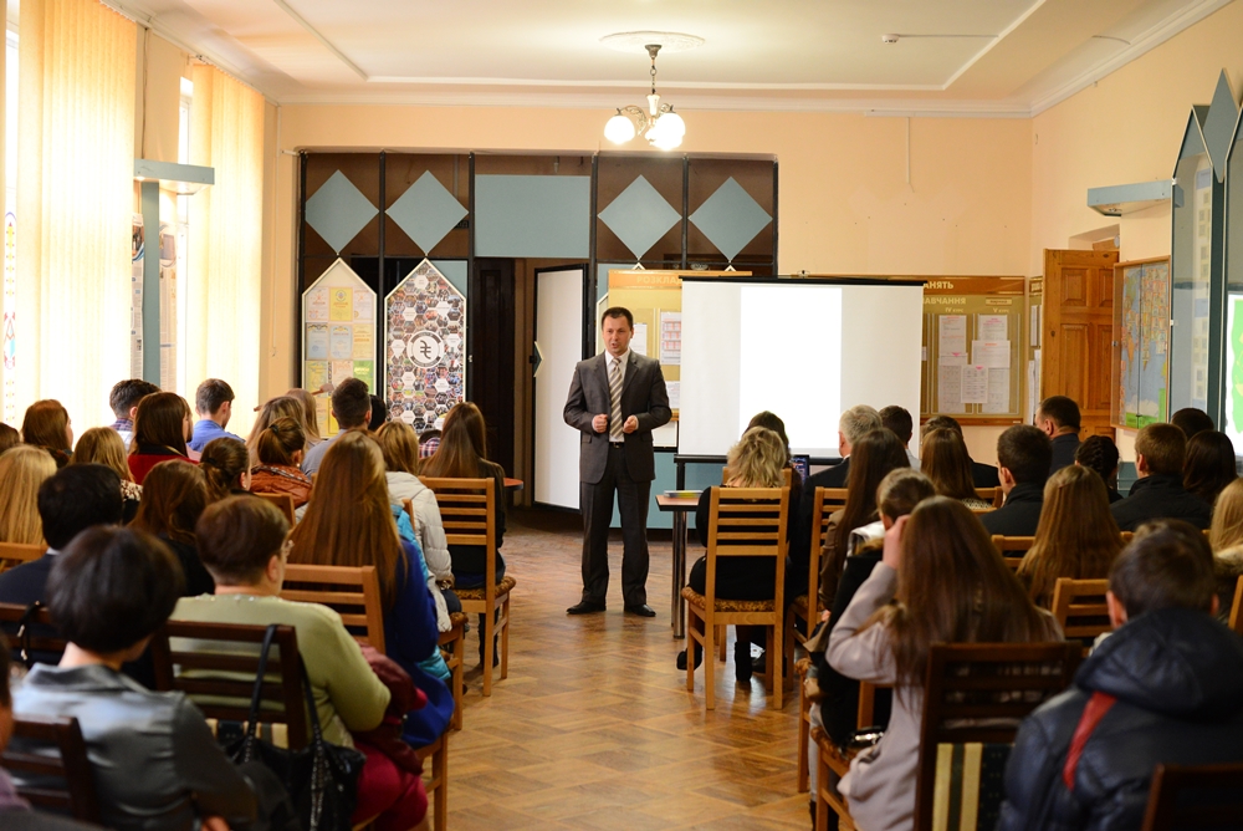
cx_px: 622
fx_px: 1727
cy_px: 416
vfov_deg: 27.0
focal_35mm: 50
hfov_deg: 39.6
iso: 3200
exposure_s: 1/125
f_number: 3.5
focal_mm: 50
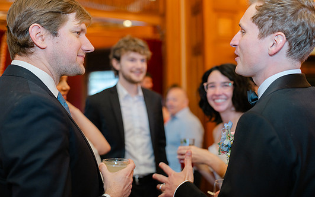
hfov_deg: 50.4
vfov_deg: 32.8
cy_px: 92
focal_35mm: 39
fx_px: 335
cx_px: 152
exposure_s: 1/100
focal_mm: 35
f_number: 2
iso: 250
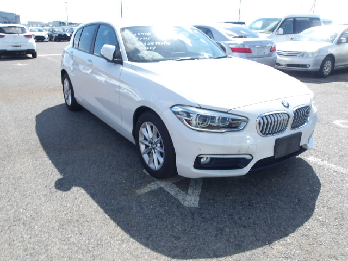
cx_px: 174
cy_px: 130
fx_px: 271
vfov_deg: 51.4
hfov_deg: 65.3
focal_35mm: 27
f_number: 10.4
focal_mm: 4.9
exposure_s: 1/60
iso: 100
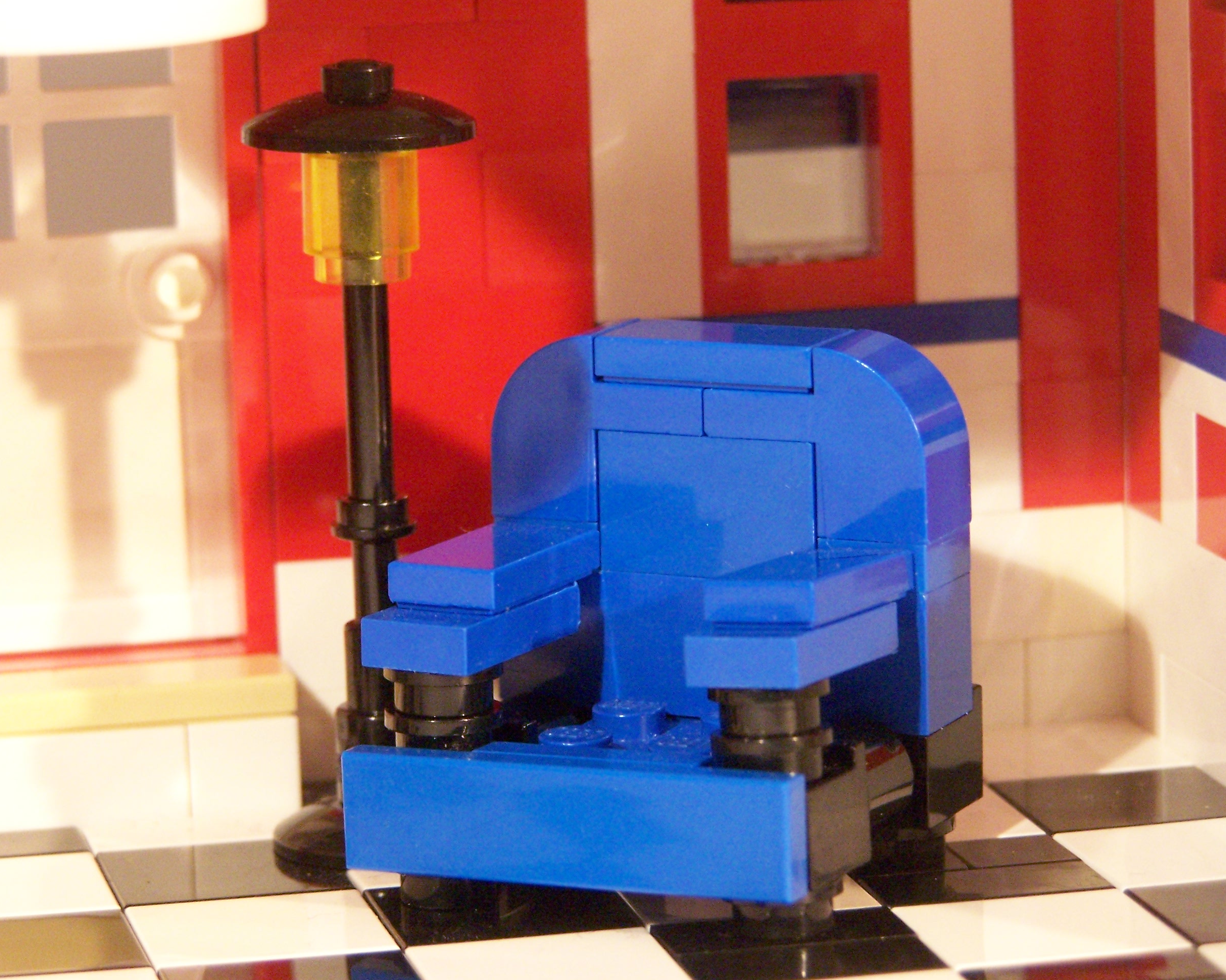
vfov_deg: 11.5
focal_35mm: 134
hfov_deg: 14.4
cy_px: 489
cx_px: 631
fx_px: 4862
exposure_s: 1/8
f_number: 3.6
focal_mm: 21.2
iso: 400
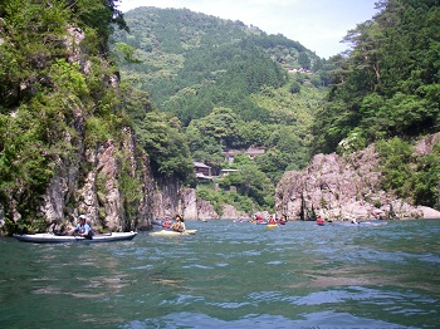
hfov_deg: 49.0
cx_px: 220
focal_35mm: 38
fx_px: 483
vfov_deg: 37.7
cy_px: 164
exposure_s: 1/320
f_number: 3.3
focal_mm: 6.3
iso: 64
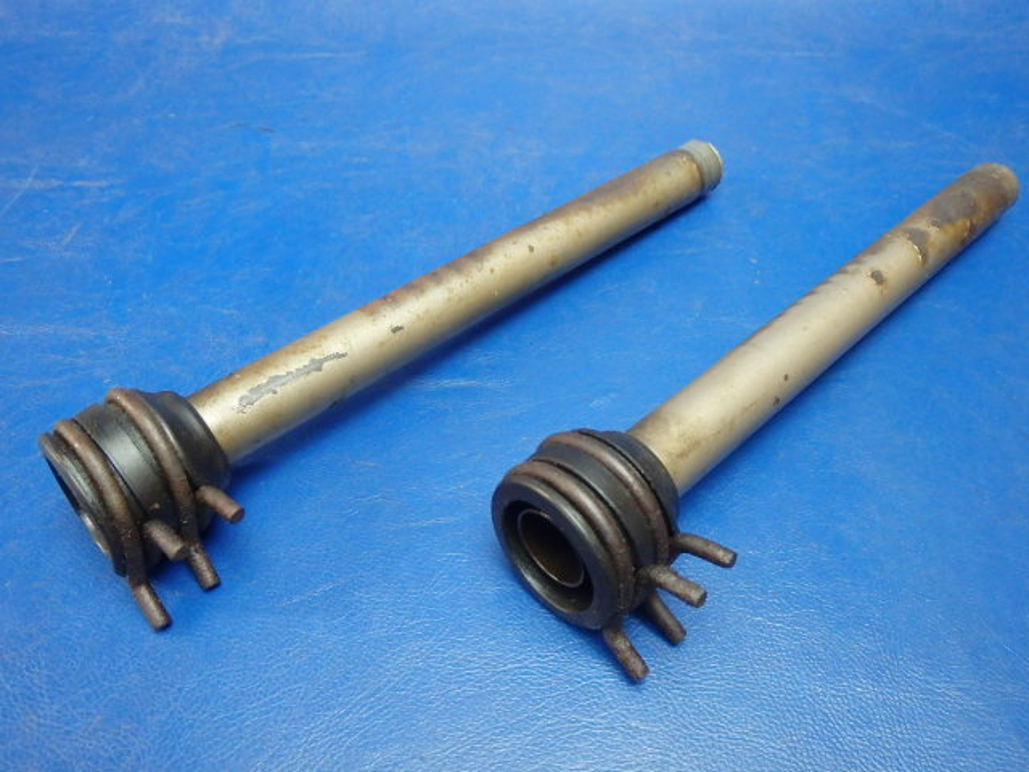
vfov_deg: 49.7
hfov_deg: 63.4
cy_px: 386
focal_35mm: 28
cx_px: 514
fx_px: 832
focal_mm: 5
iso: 800
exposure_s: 1/30
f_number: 3.9
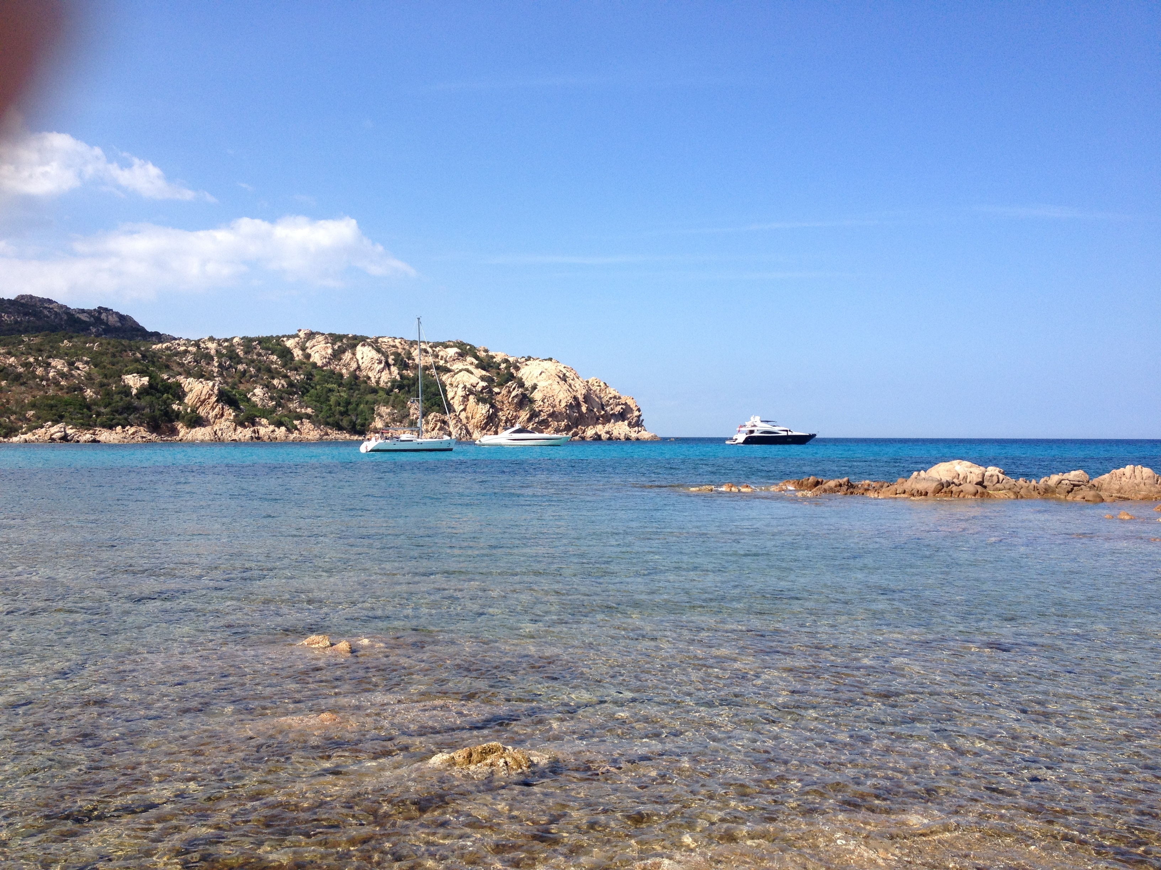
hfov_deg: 52.6
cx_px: 580
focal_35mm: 35
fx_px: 1174
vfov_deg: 40.7
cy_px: 435
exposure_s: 1/1577
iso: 50
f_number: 2.4
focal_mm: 4.28
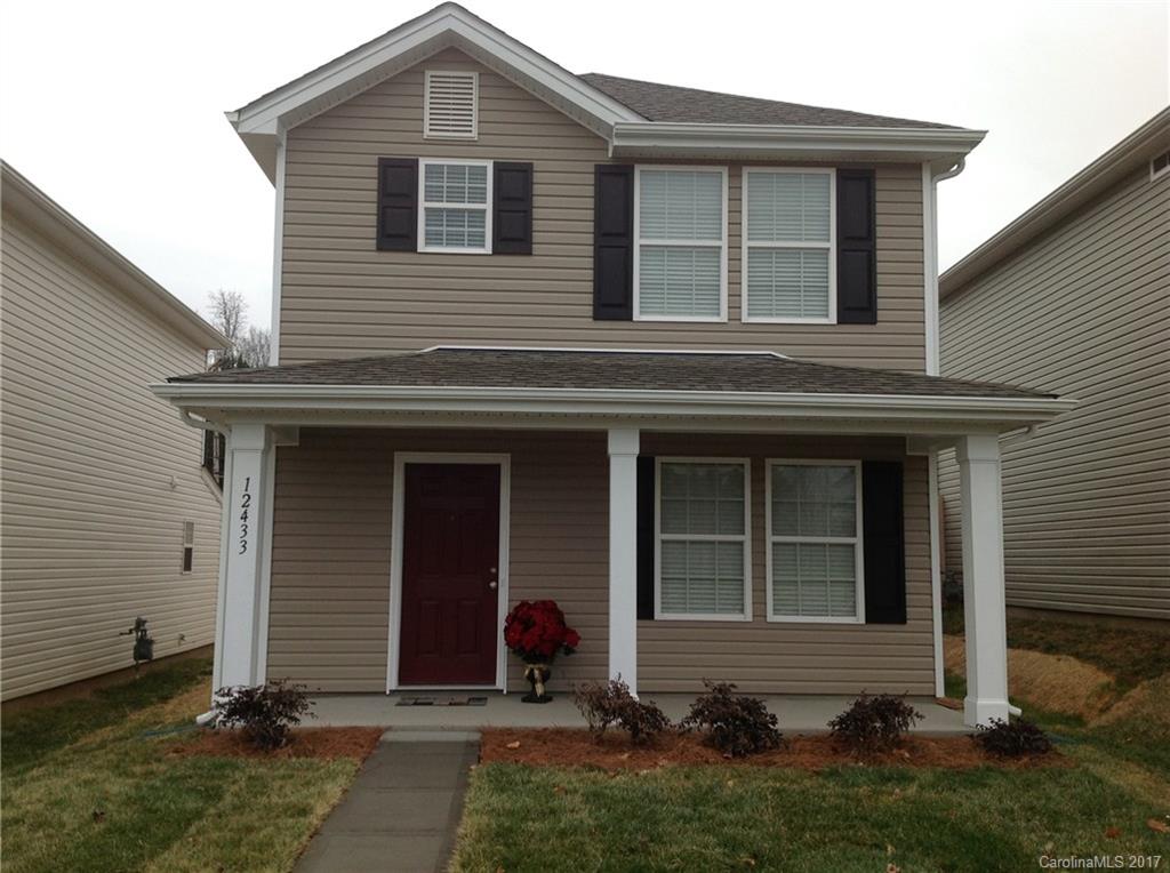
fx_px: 1181
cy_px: 436
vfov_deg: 40.6
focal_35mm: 35
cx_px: 585
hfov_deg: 52.7
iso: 50
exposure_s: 1/737
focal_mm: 4.28
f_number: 2.4
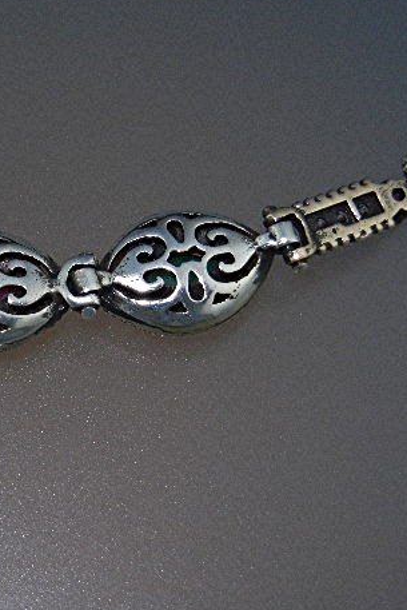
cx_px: -7
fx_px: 1677
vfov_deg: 20.6
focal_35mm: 99
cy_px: 302
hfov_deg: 13.6
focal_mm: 12.2
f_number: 8.2
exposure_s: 1/30
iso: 440
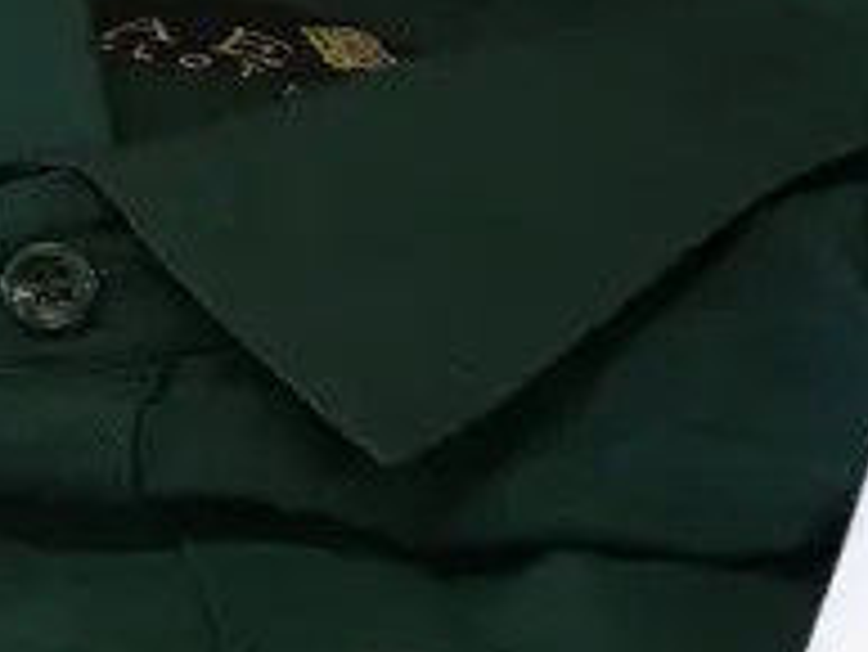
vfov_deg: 9.6
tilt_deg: -39.7
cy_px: 522
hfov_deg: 11.7
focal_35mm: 154
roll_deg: -0.8
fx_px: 3864
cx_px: 1637
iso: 32
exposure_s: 1/17
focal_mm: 4.15
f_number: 2.2
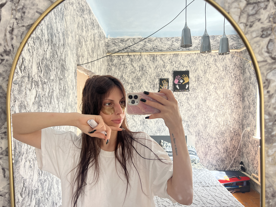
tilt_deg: -2.3
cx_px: 138
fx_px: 207
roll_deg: +0.4
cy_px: 104
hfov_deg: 67.3
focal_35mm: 26
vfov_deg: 53.1
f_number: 1.5
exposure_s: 1/121
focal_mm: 5.7
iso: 125
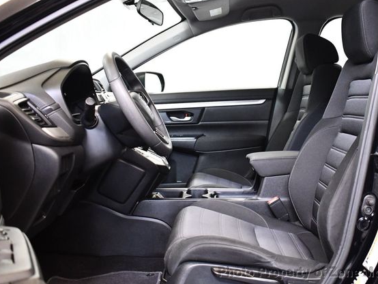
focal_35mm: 40
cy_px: 139
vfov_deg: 36.0
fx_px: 437
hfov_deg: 46.7
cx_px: 210
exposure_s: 1/100
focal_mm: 18
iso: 3200
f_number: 3.5
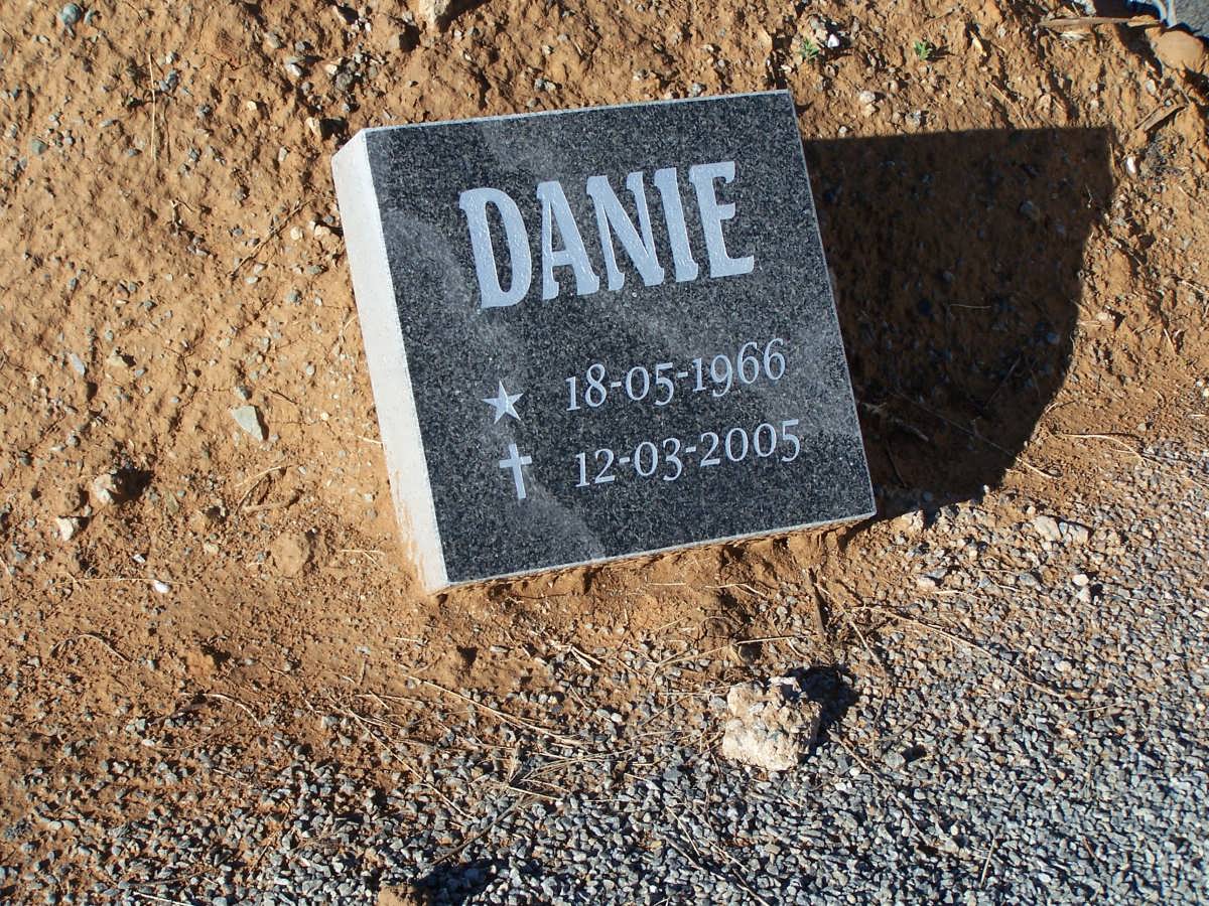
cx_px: 604
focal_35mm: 69
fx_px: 2410
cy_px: 453
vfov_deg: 21.3
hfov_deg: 28.2
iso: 80
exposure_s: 1/1000
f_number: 3.2
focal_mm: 11.5
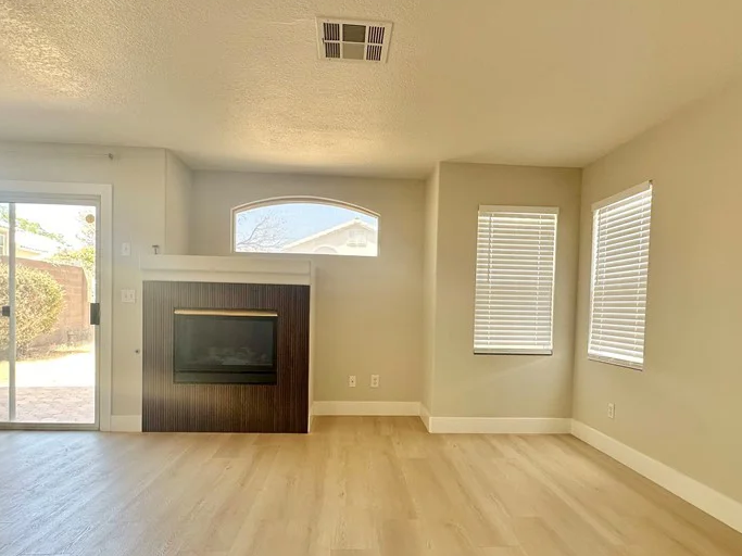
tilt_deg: -1.2
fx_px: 450
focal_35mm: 21
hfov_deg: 79.0
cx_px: 381
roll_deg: -1.8
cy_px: 323
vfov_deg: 63.1
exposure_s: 1/99
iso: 80
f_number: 2.2
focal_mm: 2.22
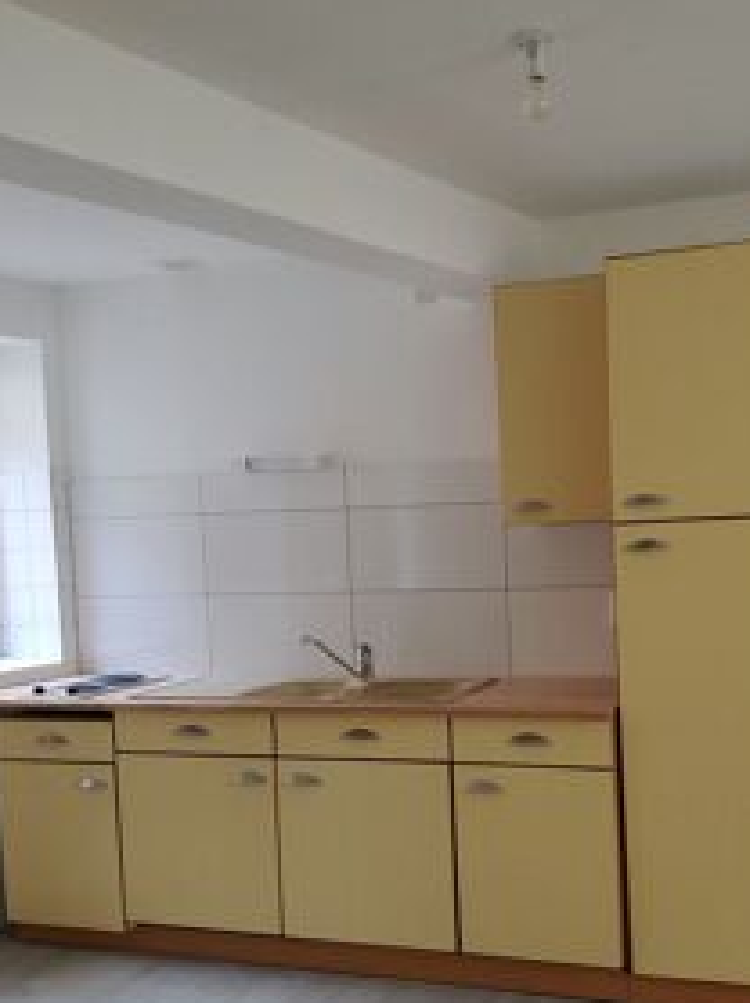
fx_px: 1157
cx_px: 454
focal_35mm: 40
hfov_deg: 35.8
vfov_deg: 46.5
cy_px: 612
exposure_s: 1/30
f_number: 2.4
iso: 125
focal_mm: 4.3
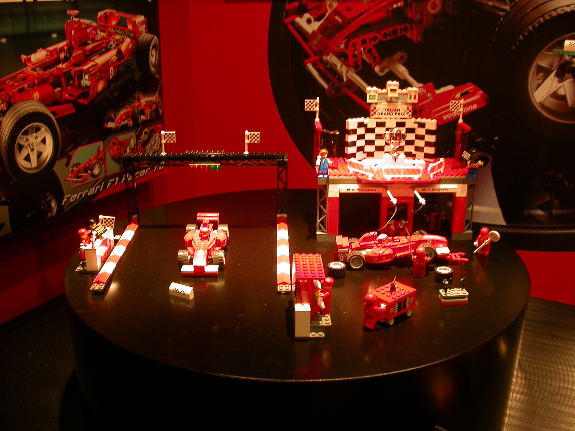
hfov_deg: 49.0
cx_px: 288
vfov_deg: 37.7
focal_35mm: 38
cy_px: 216
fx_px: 631
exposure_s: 1/11.2
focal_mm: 7.85
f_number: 2.6
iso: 100
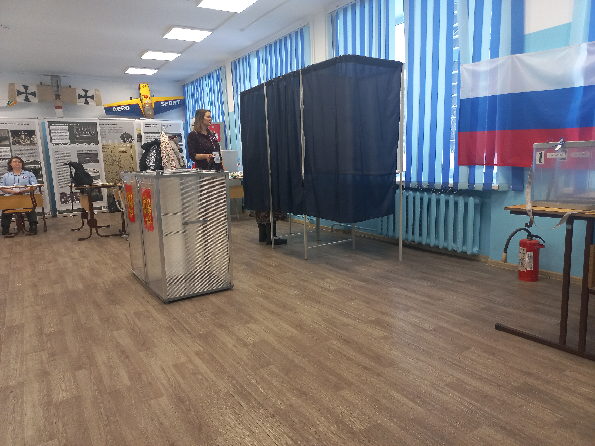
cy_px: 223
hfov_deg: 69.4
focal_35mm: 25
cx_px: 298
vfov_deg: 54.9
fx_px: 430
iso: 160
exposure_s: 1/49
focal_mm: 4.6
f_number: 1.8
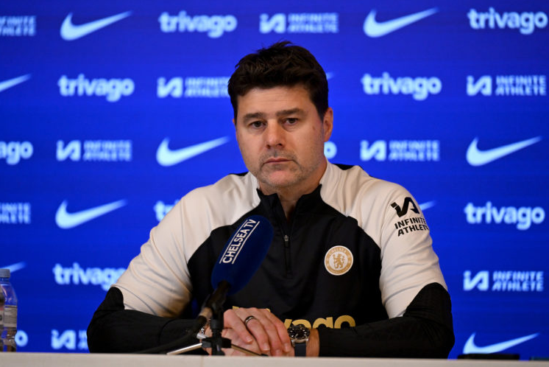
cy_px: 184
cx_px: 274
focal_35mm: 201
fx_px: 3066
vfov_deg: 6.8
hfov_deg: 10.2
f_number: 2.8
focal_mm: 200
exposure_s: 1/500
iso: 2500
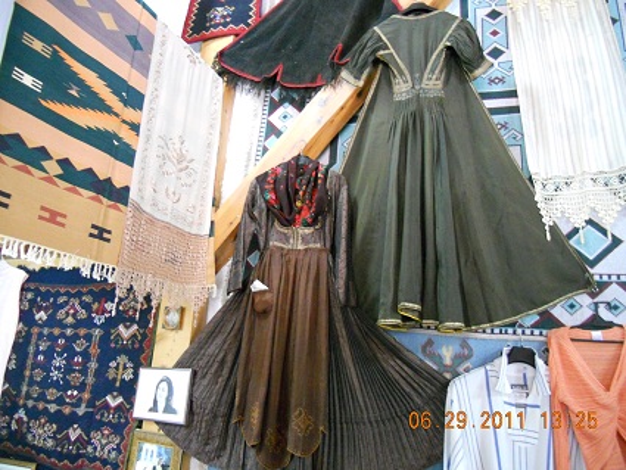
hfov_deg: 65.3
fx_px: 488
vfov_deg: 51.4
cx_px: 313
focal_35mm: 27
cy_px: 235
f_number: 3.2
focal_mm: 4.9
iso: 800
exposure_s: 1/8
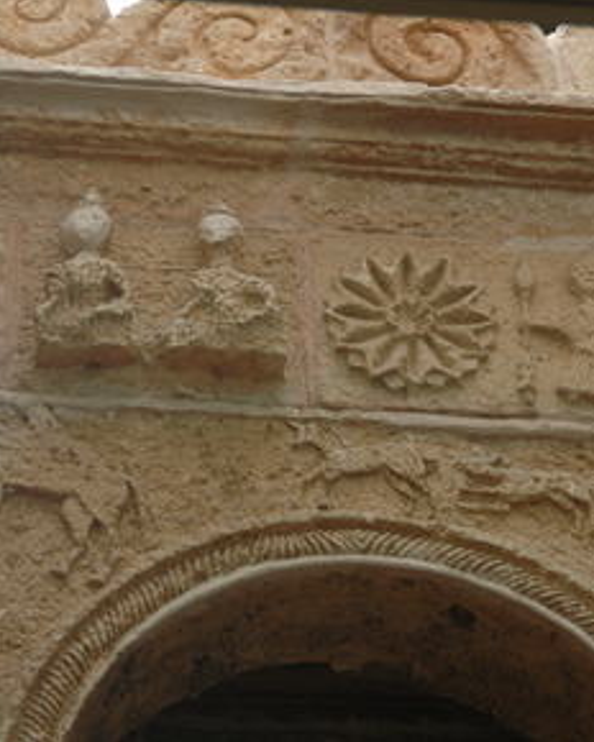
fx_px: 4455
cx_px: 356
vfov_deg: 9.5
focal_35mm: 203
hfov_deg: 7.6
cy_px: 371
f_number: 5.3
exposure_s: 1/80
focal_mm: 95
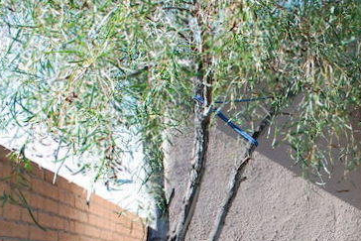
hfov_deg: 24.5
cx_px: 416
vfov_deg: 17.5
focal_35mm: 76
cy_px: 244
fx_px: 762
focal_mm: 18
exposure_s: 1/125
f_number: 5.6
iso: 110
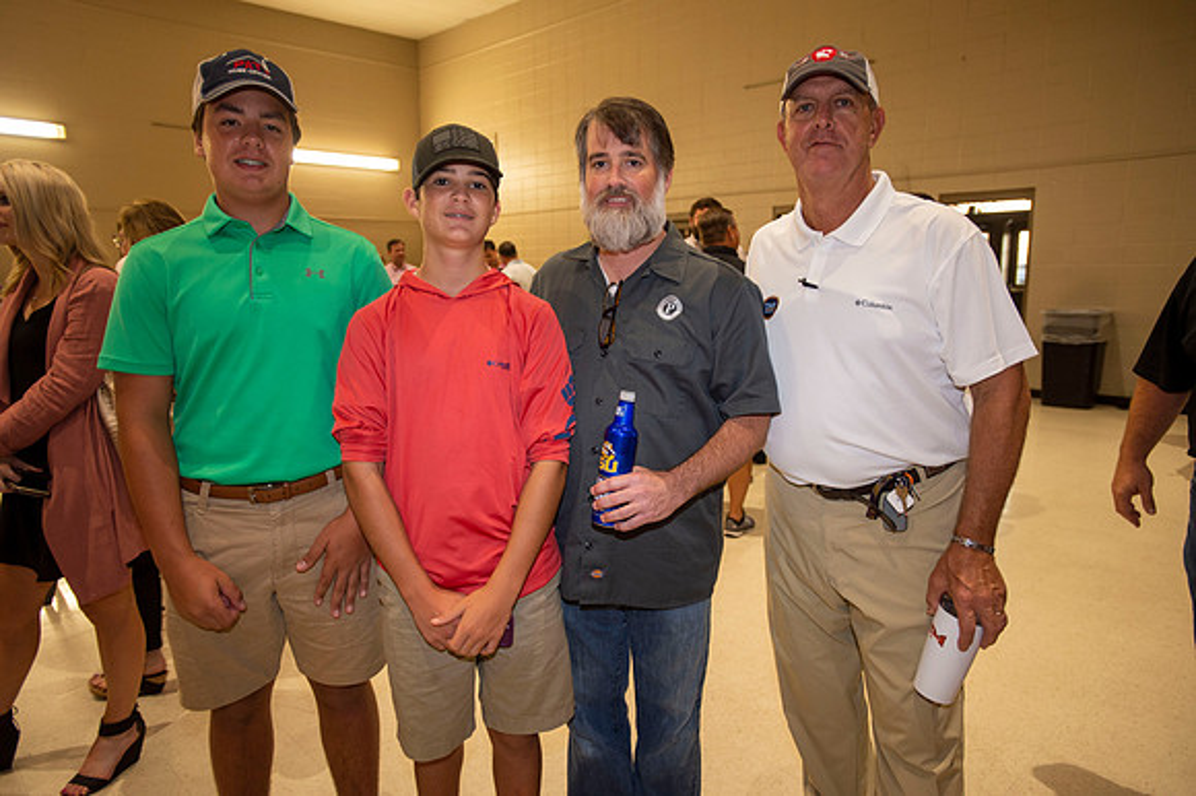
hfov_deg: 73.8
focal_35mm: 24
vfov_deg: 53.1
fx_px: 797
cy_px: 398
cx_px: 598
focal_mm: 24
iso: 1250
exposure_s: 1/100
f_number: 2.8
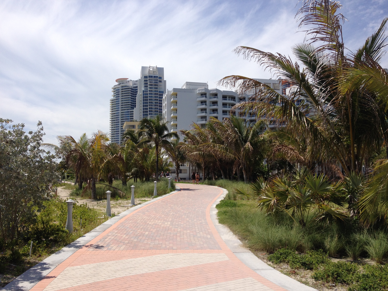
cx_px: 194
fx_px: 392
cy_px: 146
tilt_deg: +3.0
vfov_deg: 40.7
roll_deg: +0.6
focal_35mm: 35
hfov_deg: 52.6
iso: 50
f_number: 2.4
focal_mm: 4.28
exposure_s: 1/2632
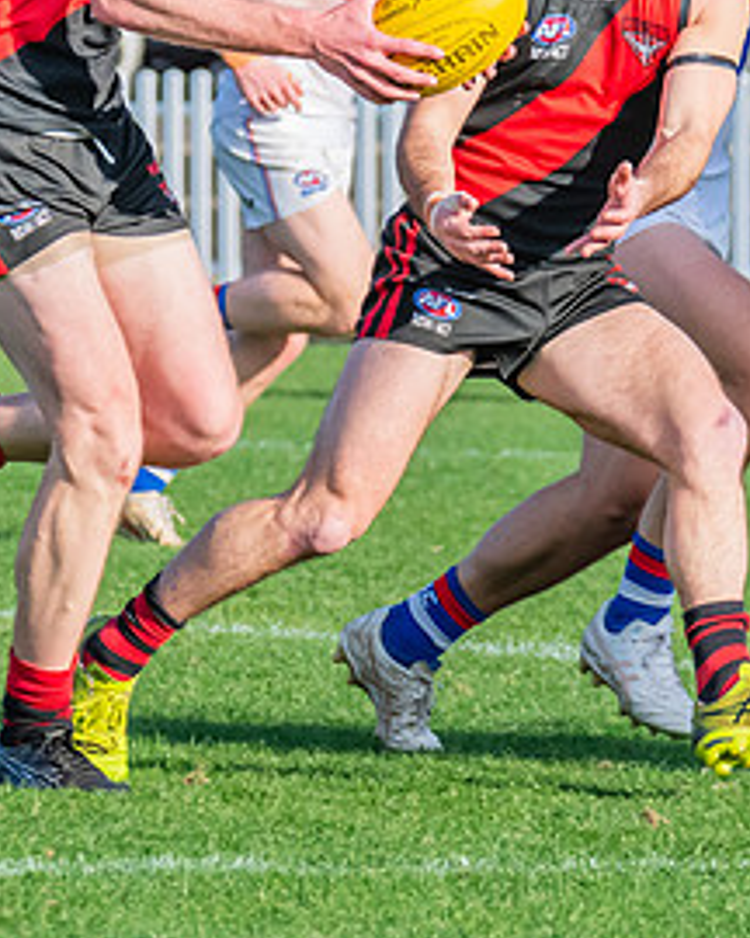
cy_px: 292
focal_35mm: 901
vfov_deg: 2.1
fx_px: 24999
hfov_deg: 1.7
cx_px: 467
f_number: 9
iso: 800
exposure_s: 1/1250
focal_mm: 240
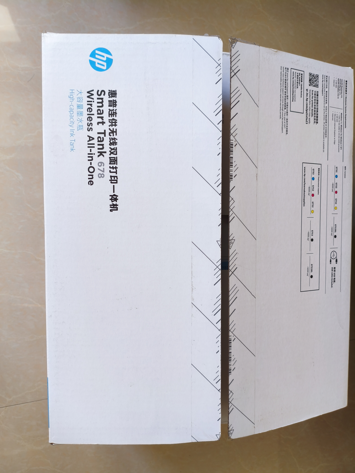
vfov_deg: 67.3
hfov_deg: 53.1
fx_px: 356
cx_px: 178
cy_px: 236
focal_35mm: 26
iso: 160
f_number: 1.5
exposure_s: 1/50
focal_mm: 4.94
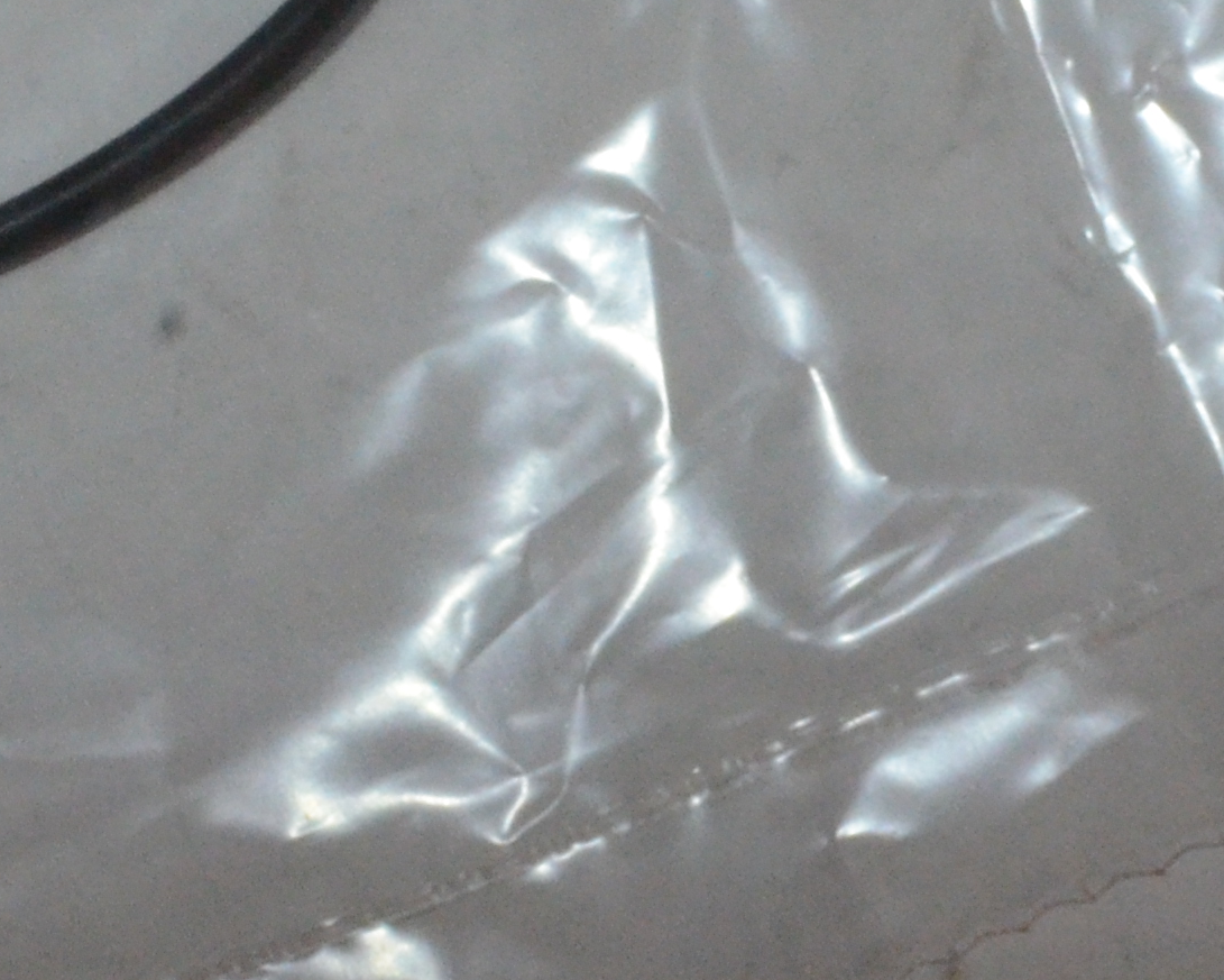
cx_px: -187
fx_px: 8047
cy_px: -442
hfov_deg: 8.6
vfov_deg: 6.9
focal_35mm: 222
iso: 2500
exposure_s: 1/50
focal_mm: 35
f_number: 22
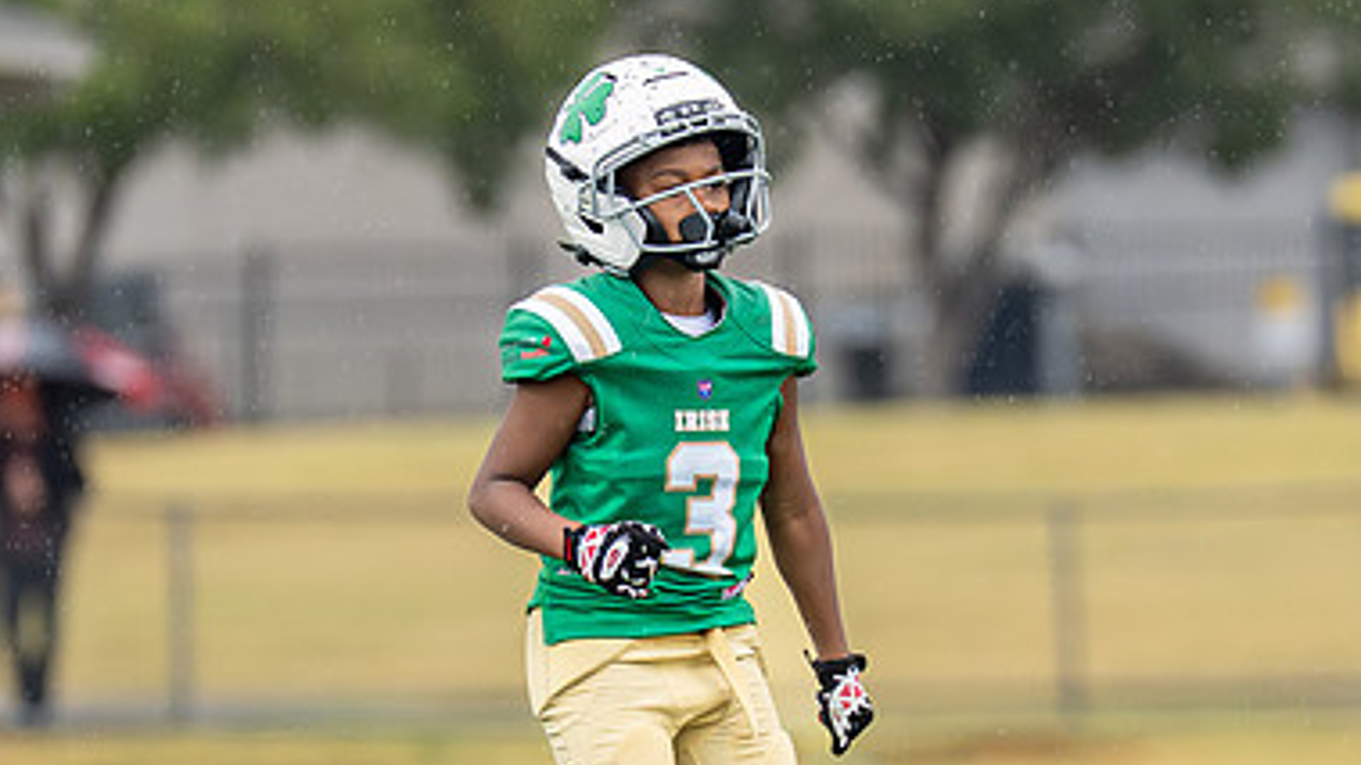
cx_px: 832
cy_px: 581
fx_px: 31102
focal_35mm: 862
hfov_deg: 2.5
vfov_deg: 1.4
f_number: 2.8
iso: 400
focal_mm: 200
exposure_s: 1/1000
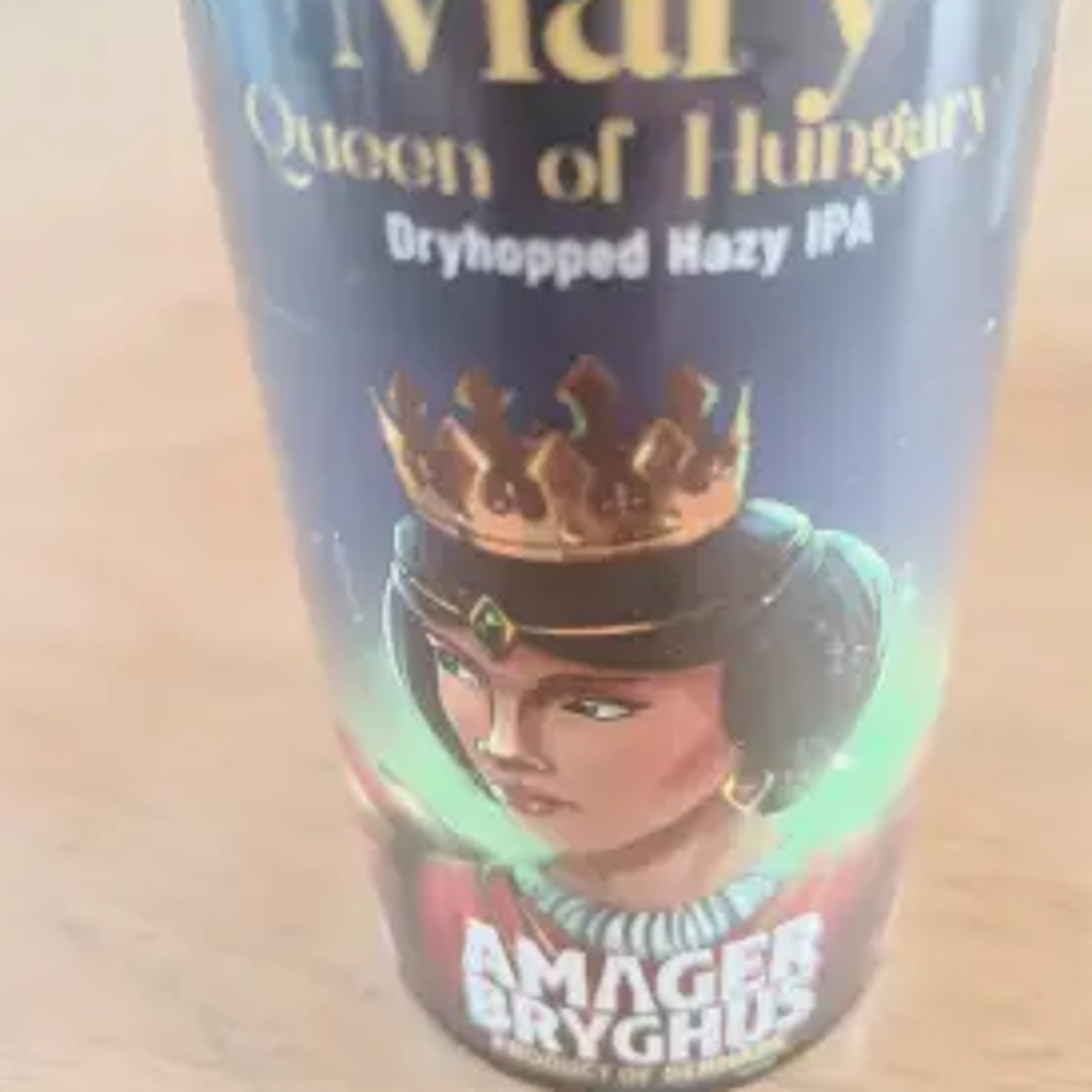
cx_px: 578
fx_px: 1106
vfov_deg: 51.8
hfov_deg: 52.5
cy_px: 387
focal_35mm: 31
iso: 320
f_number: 2.8
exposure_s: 1/50
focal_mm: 5.59
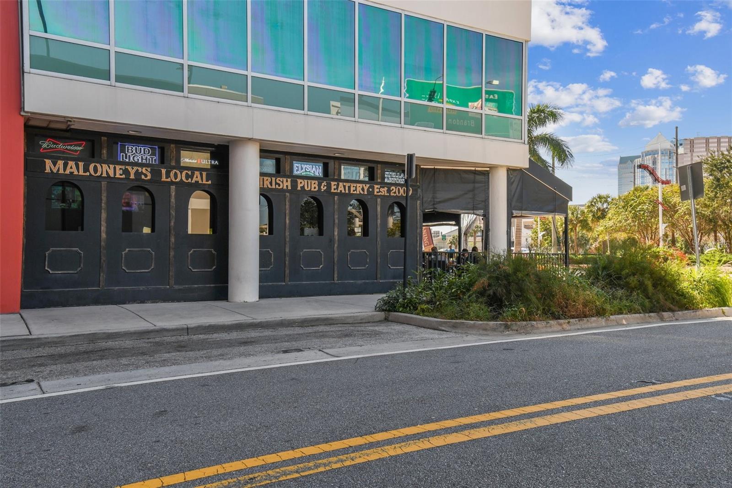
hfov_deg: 61.9
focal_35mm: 30
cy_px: 244
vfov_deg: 43.6
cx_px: 366
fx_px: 610
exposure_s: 1/40
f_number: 7.1
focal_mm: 20
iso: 100
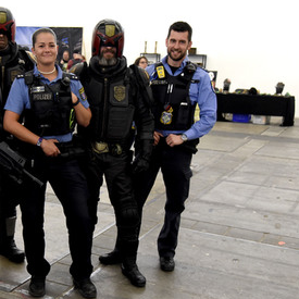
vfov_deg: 32.2
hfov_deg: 31.7
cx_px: 80
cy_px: 161
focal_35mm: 53
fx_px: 518
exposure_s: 1/100
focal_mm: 38
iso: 5000
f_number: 4.5
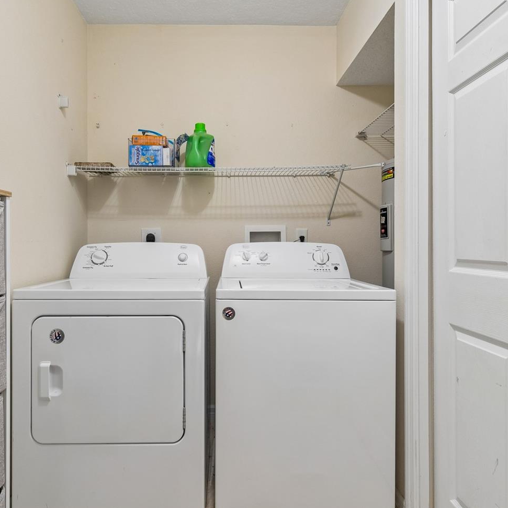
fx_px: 349
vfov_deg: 72.1
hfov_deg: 72.0
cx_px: 231
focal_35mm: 21
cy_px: 257
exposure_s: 1
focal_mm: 10
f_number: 7.1
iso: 100
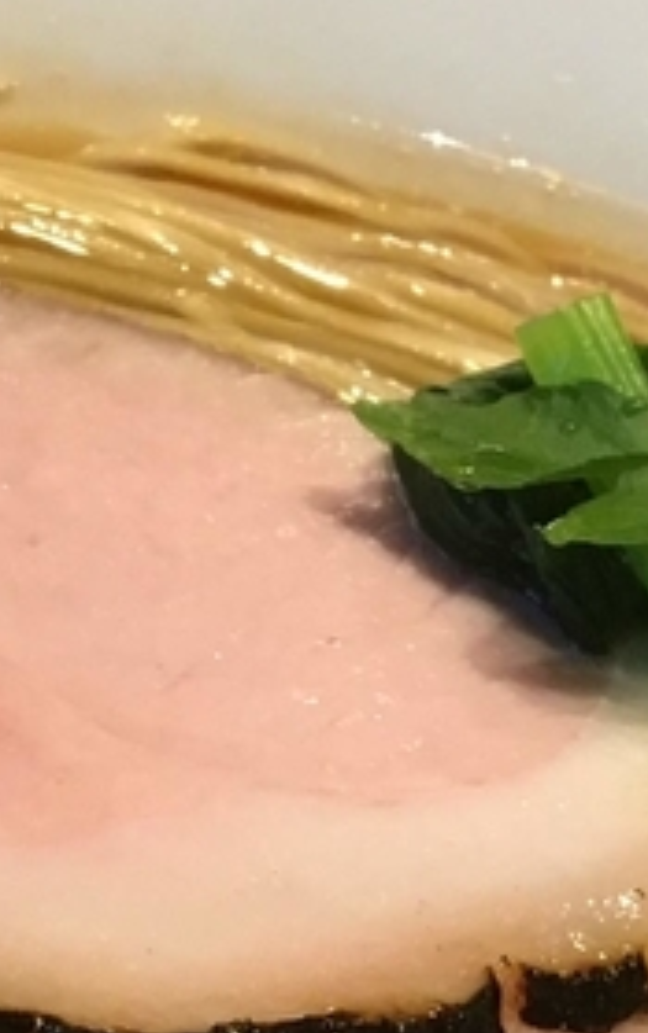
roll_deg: -25.7
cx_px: 600
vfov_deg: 15.5
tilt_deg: -33.0
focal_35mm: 132
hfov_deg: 9.9
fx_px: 3720
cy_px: 1033
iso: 200
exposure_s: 1/33
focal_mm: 4.15
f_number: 2.2
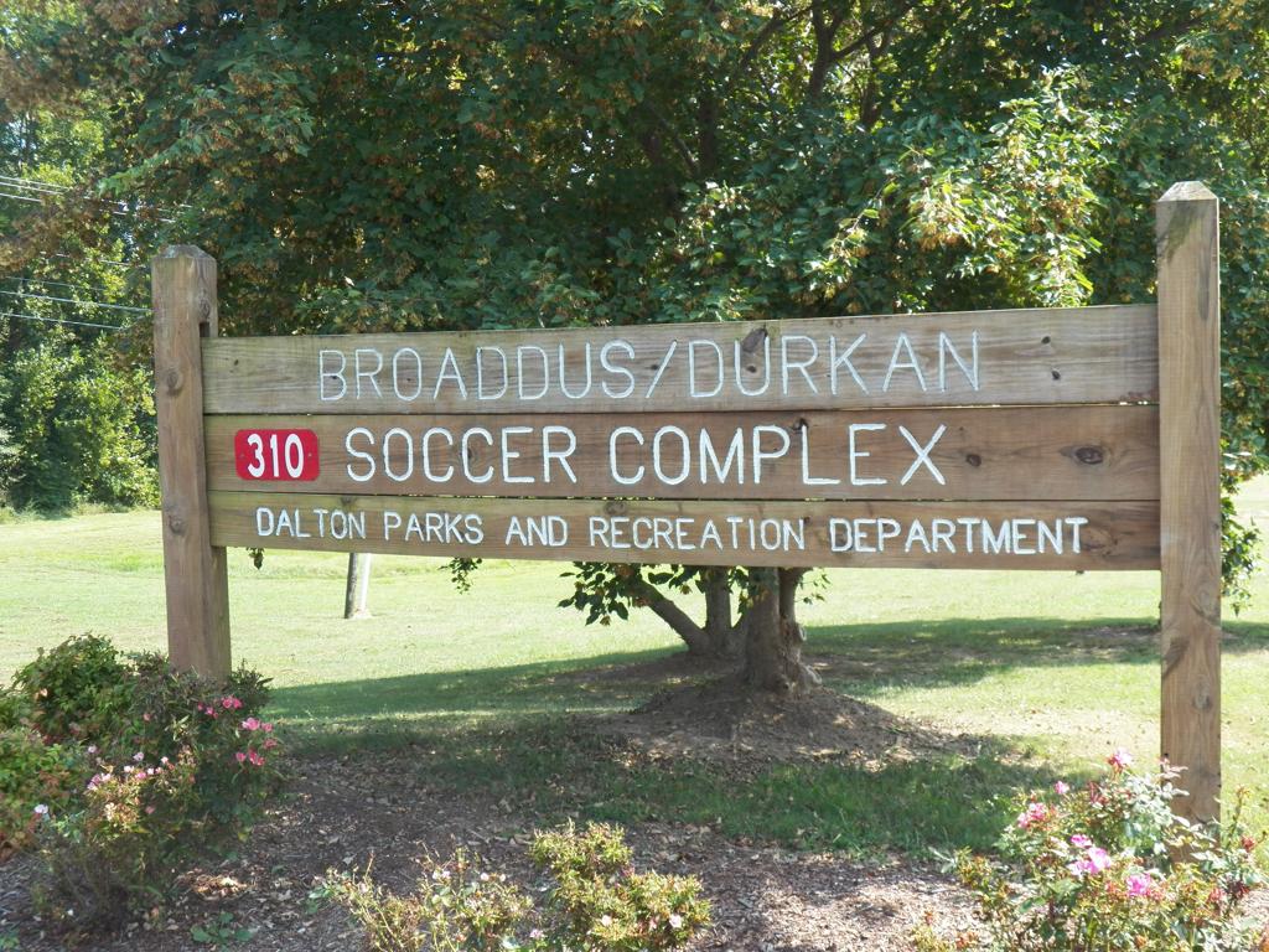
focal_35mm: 40
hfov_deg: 46.8
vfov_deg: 36.0
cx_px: 634
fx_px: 1466
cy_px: 476
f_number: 4
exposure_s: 1/320
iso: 125
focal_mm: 7.1
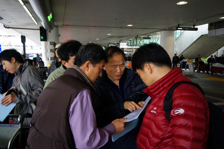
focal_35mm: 30
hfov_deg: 62.0
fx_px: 187
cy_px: 74
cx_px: 112
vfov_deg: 43.5
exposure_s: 1/30
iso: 400
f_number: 5.6
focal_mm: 20
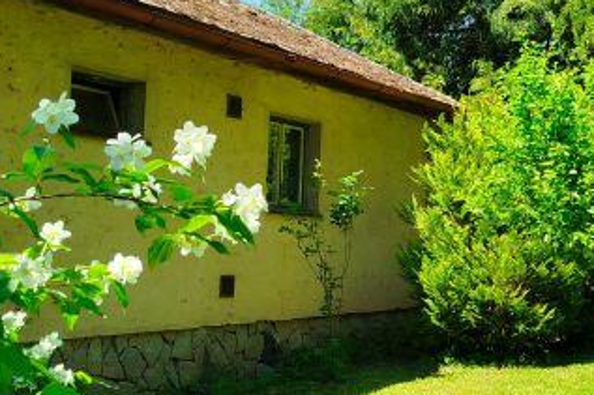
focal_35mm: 63
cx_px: 521
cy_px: 193
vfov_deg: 21.5
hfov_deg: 30.7
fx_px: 1039
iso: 50
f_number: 1.7
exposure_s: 1/572
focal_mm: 5.31
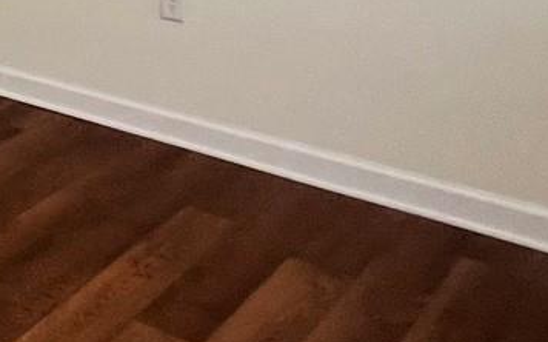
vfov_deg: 17.9
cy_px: -217
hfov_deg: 24.4
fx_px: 925
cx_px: -308
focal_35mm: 62
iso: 200
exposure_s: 1/120
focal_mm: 1.57
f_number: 1.8
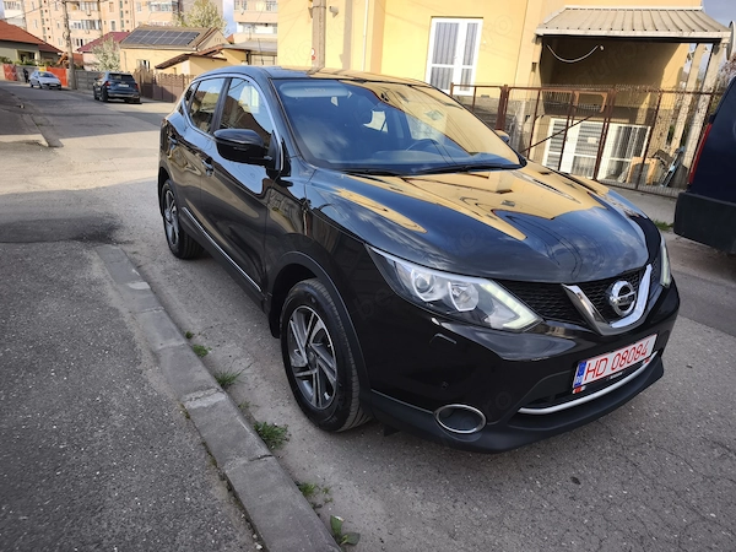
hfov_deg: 73.9
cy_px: 276
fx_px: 489
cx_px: 368
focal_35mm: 23
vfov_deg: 58.9
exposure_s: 1/1598
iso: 125
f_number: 1.6
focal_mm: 6.57
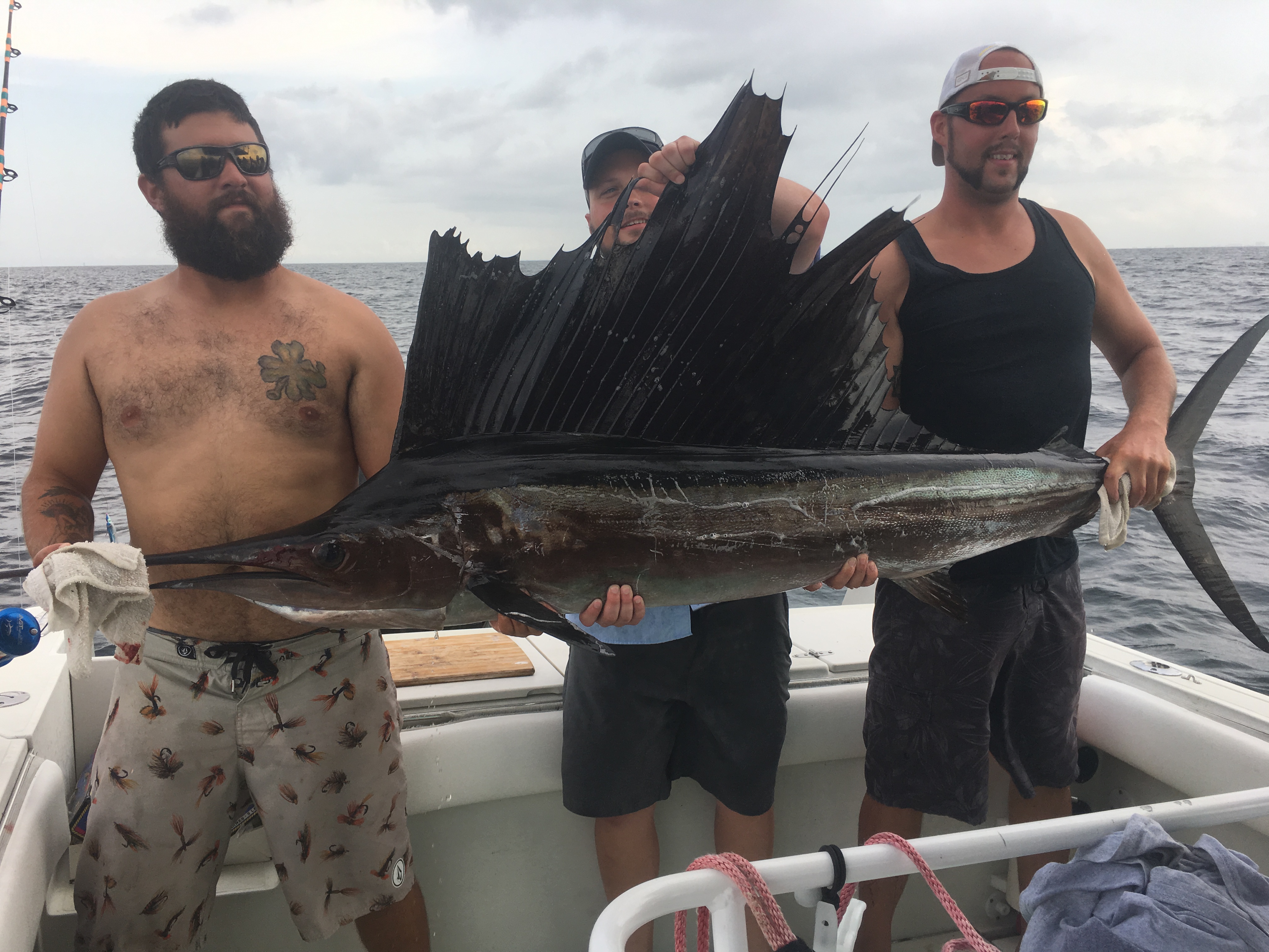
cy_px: 476
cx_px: 634
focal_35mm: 29
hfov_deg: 61.7
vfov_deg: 48.2
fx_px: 1063
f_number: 2.2
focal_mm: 4.15
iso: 25
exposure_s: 1/437
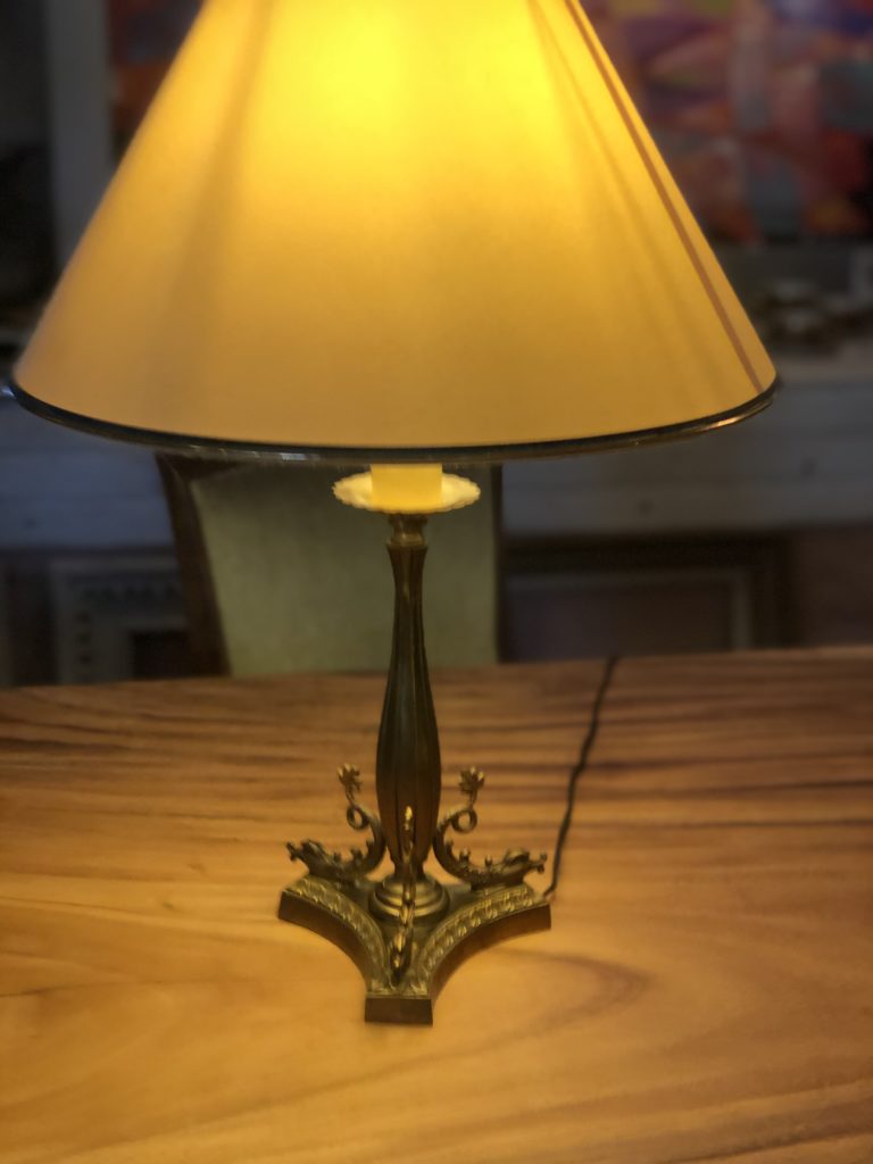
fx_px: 1749
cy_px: 582
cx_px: 436
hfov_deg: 28.0
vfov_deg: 36.8
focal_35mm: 52
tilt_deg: -13.1
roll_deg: +0.2
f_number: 2.4
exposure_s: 1/50
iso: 80
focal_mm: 6
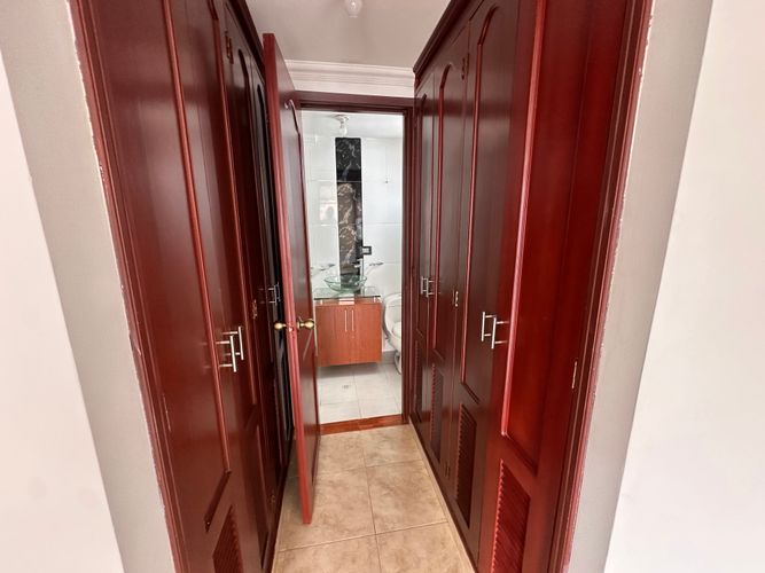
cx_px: 382
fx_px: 309
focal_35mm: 14
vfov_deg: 85.7
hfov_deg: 102.1
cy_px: 286
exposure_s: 1/73
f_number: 2.2
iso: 320
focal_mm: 2.22
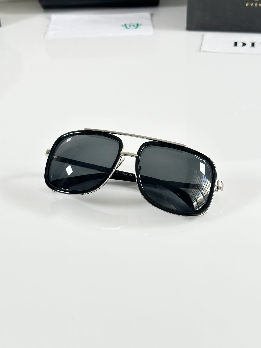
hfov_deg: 30.3
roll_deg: +4.0
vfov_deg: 39.7
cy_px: 174
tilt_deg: -37.1
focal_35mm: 48
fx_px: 483
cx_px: 130
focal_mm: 6.86
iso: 80
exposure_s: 1/121
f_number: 1.78
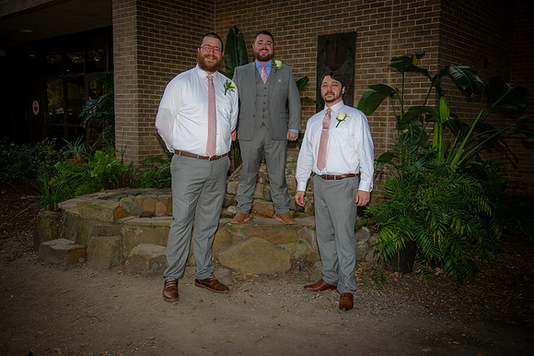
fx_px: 474
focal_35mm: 32
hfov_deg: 58.7
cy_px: 178
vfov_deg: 41.1
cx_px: 267
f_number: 2.8
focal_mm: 32
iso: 64
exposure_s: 1/200
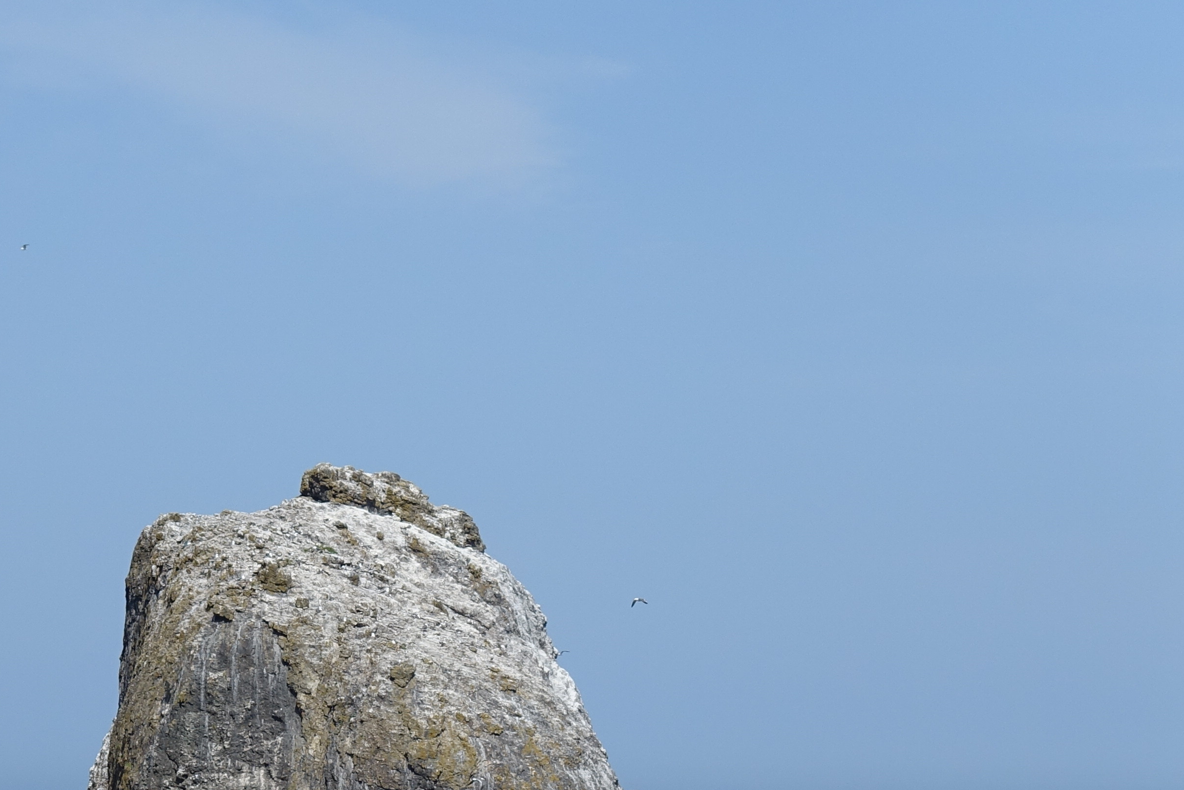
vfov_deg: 8.7
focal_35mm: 158
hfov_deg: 13.0
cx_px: 368
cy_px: 644
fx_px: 5196
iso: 125
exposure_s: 1/800
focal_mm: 25.7
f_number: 5.6
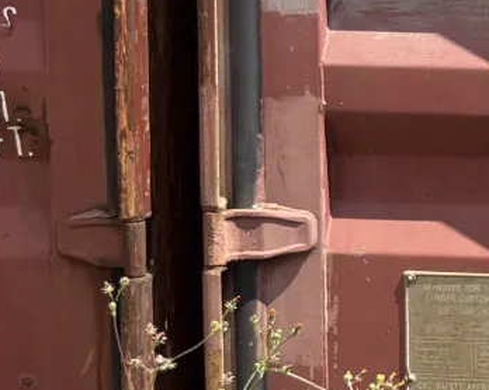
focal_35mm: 140
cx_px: 1017
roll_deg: -0.5
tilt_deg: -6.9
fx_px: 2025
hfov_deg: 12.1
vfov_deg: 10.9
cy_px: -27
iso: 50
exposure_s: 1/1393
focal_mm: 5.96
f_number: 1.6
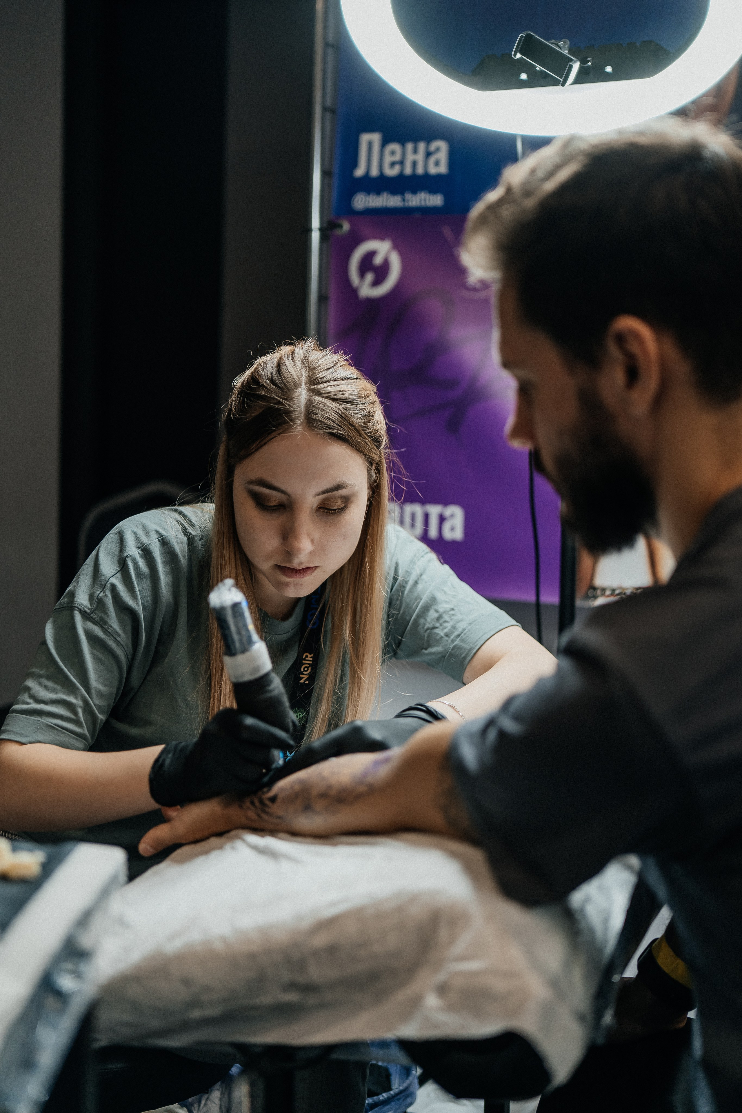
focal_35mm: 45
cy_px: 556
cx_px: 371
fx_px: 1391
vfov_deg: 43.6
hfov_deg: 29.9
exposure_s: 1/125
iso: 250
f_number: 1.8
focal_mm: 45
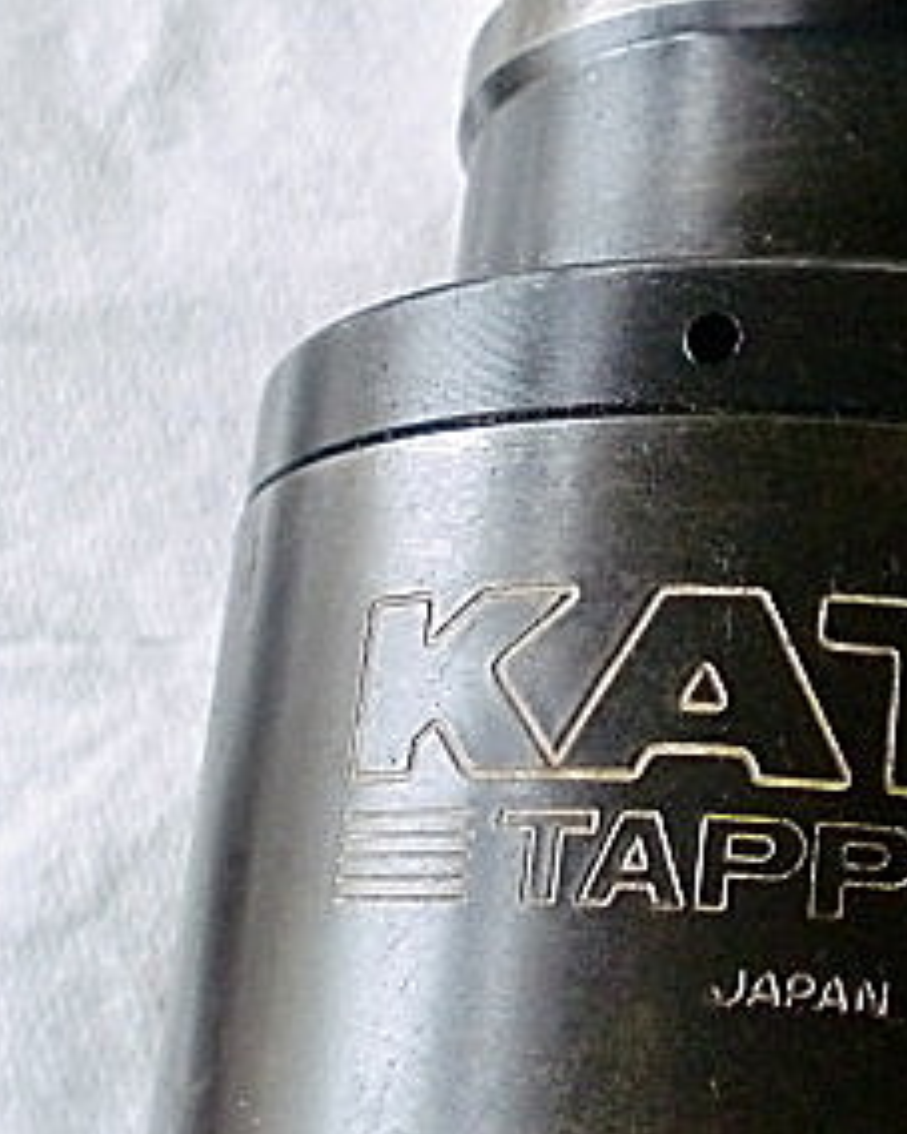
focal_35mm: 77
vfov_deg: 24.7
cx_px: 867
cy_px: 507
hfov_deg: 19.4
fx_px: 2585
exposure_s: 1/60
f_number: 3.1
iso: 500
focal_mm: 6.3
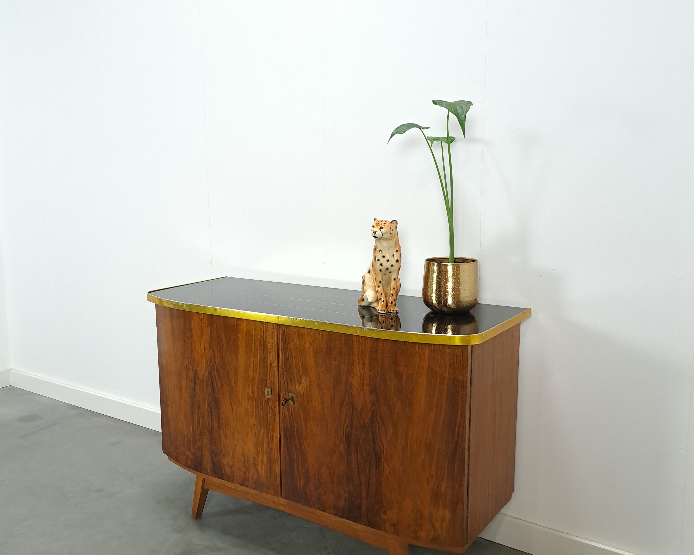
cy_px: 275
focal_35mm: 32
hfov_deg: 55.7
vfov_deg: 45.8
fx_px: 657
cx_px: 342
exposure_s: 1/50
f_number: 1.8
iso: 320
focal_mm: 5.23
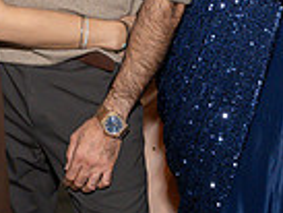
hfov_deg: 16.8
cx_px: 131
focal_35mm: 117
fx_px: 957
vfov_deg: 12.2
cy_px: -76
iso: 640
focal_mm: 17
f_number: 8
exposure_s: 1/250
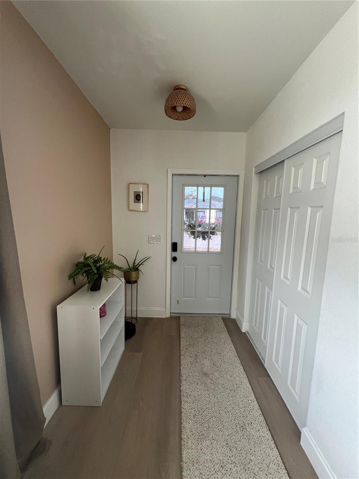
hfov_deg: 89.9
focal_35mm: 13
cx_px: 180
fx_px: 180
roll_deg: -0.1
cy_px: 240
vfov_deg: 106.2
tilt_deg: -7.8
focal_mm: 1.57
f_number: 1.8
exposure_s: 1/99
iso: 160
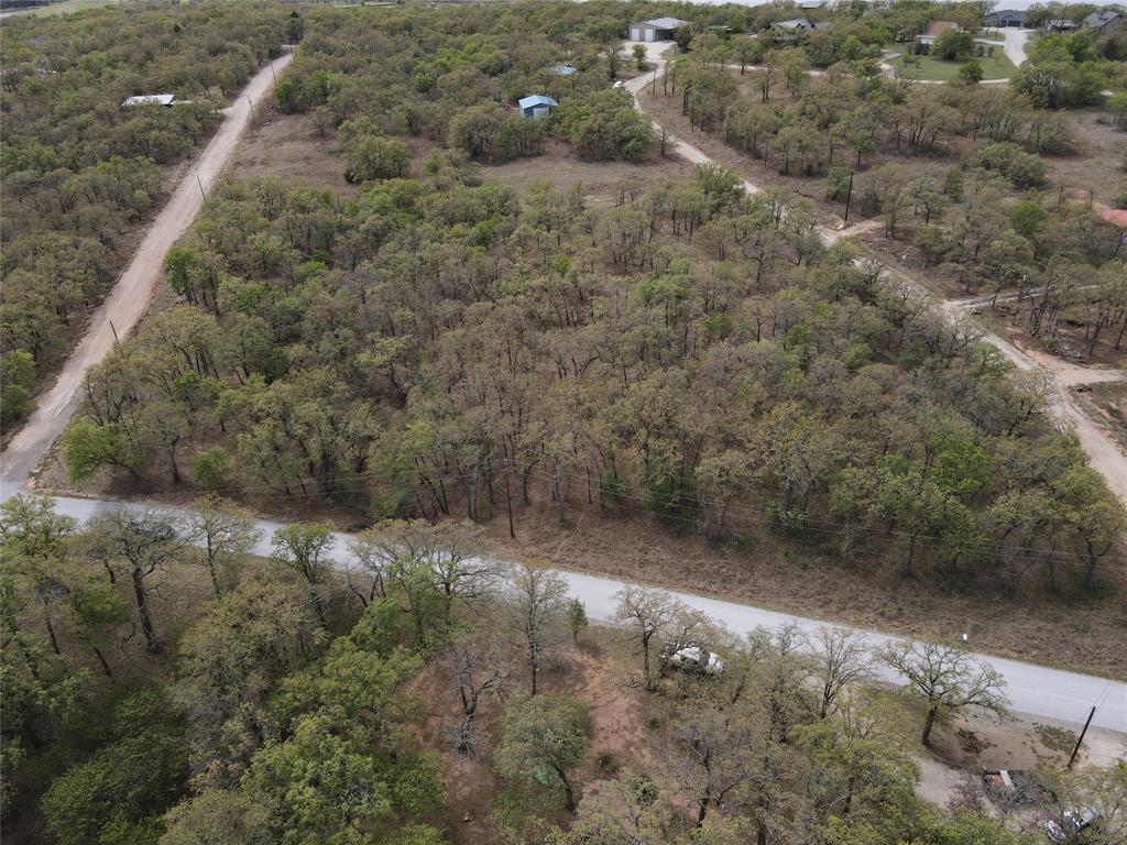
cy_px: 422
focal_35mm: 24
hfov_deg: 71.6
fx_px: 781
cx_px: 564
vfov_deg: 56.8
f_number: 2.8
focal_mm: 4.5
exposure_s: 1/640
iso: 100
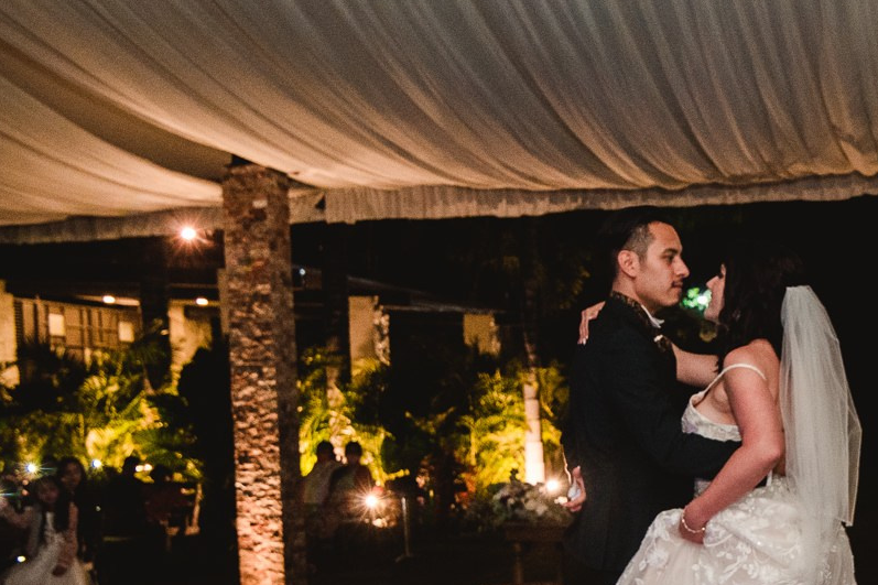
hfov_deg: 35.5
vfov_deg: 24.5
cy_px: 497
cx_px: 718
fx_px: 1317
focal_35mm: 54
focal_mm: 21
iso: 1250
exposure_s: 1/125
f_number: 3.2
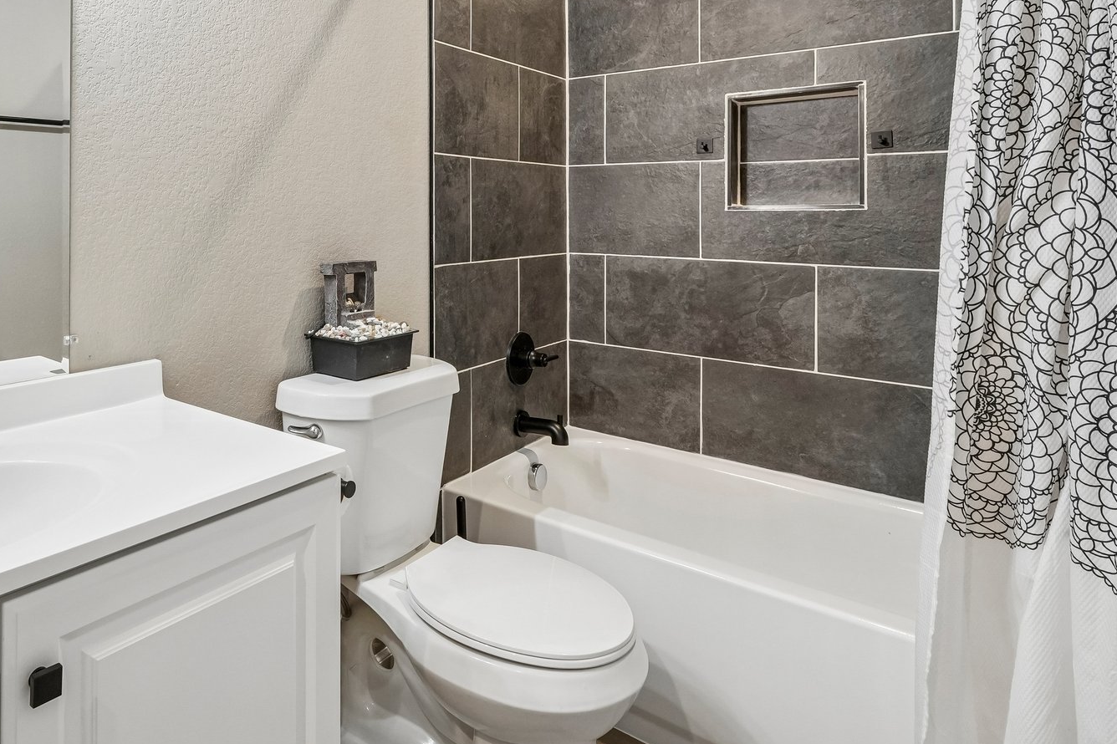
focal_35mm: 23
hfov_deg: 73.2
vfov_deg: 53.1
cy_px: 203
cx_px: 349
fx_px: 713
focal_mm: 10
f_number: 8
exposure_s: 1/5
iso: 800
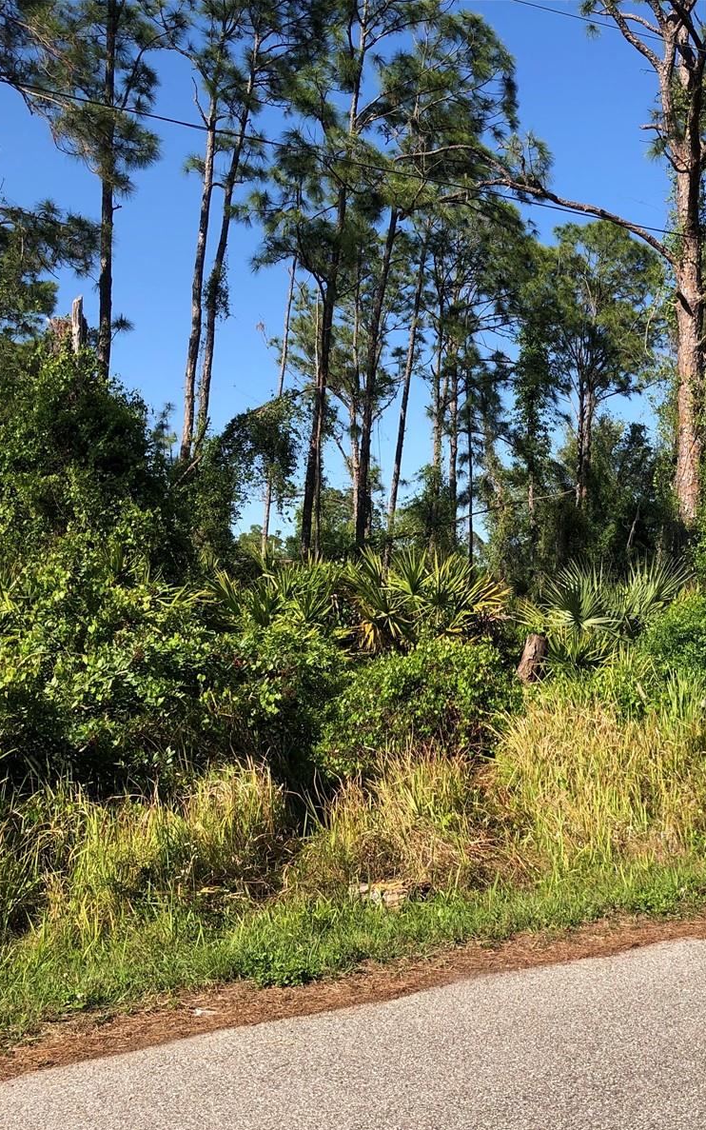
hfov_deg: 30.3
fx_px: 1231
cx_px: 662
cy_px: 570
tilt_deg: +0.2
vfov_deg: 49.3
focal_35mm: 40
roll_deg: +0.9
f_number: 1.8
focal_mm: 3.99
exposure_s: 1/1215
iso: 20
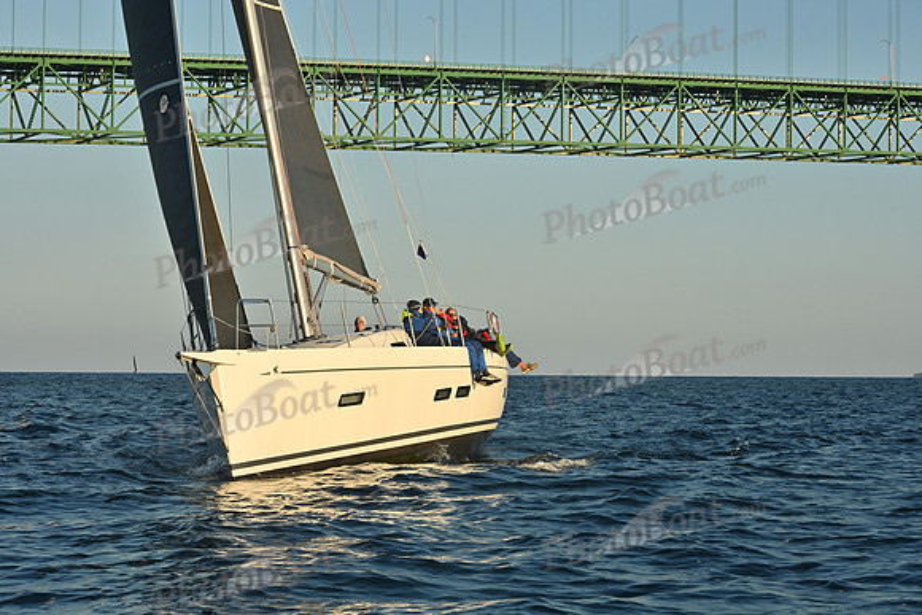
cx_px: 461
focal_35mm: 100
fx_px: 2562
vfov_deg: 13.7
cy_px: 308
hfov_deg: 20.4
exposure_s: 1/1000
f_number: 13
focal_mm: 100
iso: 800
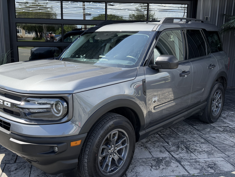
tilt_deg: -13.5
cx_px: 93
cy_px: 87
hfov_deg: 52.2
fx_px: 238
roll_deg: -0.2
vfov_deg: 40.7
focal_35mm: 35
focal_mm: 6.76
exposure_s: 1/1493
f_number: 1.78
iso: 100
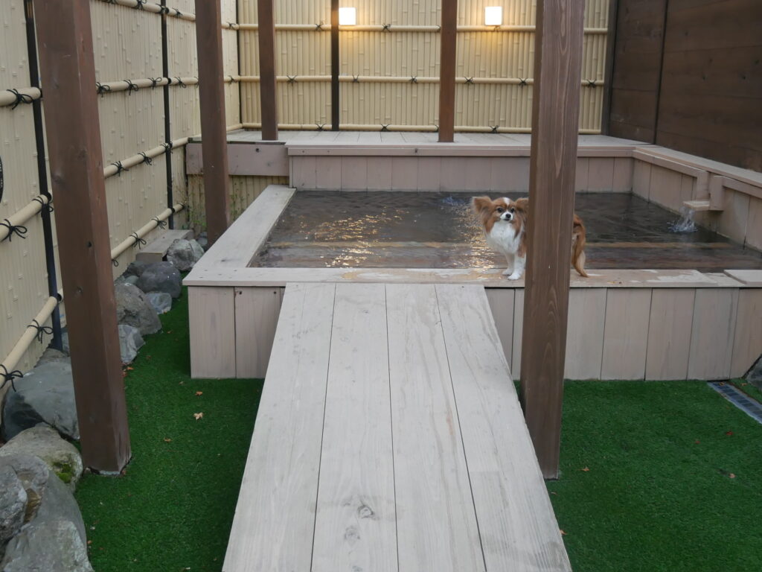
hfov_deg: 54.0
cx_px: 381
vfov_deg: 41.8
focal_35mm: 34
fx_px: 748
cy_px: 286
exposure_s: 1/60
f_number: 3.5
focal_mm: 12
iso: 640
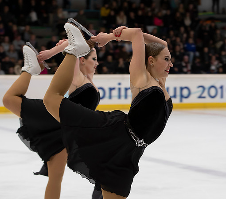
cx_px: 151
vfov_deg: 12.7
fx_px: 897
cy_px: 99
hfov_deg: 14.3
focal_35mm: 129
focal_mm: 70
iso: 800
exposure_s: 1/250
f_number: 3.5
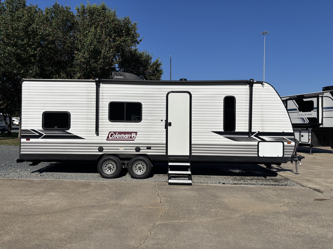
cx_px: 166
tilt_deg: +0.6
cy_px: 124
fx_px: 250
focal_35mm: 26
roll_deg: -1.1
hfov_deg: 67.3
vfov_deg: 53.1
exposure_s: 1/8333
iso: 50
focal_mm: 5.96
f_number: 1.6
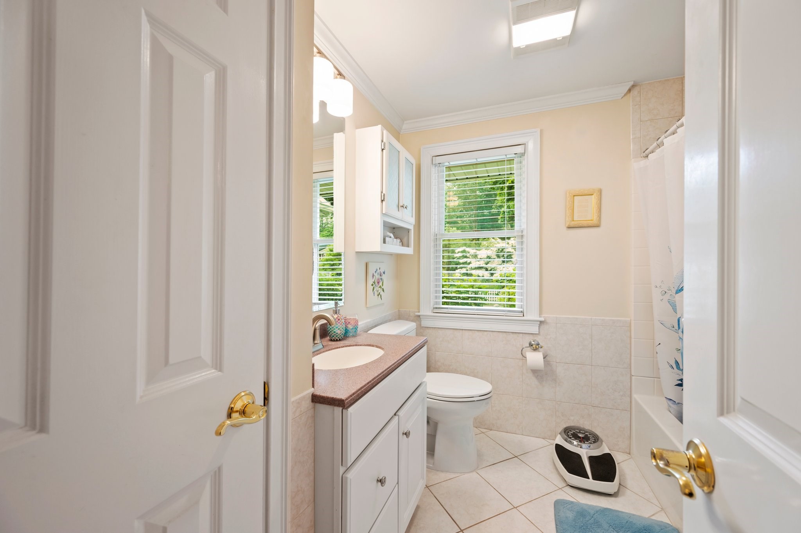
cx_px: 400
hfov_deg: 104.3
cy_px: 266
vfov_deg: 81.1
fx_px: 311
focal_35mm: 14
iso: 250
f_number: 7.1
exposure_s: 1/8
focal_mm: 14
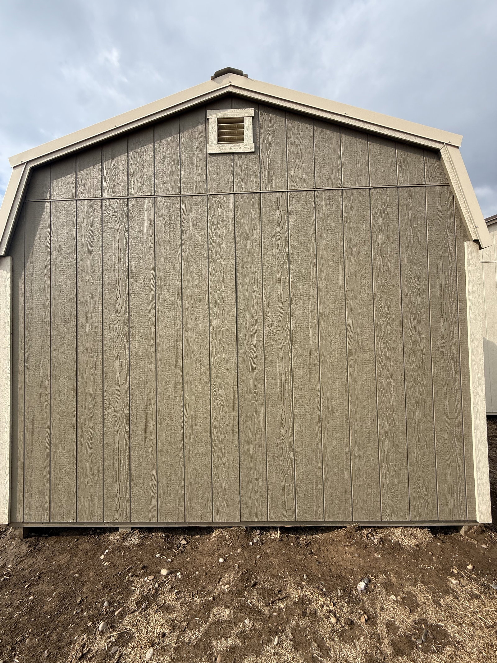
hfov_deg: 85.7
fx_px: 268
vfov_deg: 102.1
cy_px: 332
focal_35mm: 14
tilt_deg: +2.5
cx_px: 248
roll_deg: +2.1
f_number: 2.2
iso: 50
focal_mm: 2.22
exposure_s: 1/1534
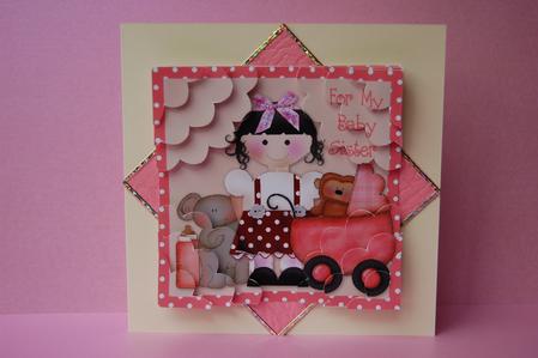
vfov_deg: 22.6
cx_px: 269
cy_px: 179
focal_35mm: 60
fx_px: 896
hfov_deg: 33.4
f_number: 5.6
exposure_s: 1/125
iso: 320
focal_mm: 40
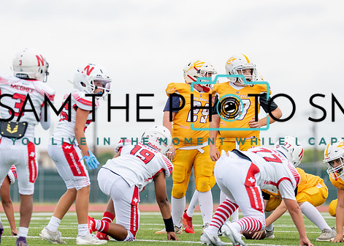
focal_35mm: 397
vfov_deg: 3.6
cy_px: 116
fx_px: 3877
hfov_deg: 5.1
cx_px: 191
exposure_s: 1/2000
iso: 500
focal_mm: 200
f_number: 2.8
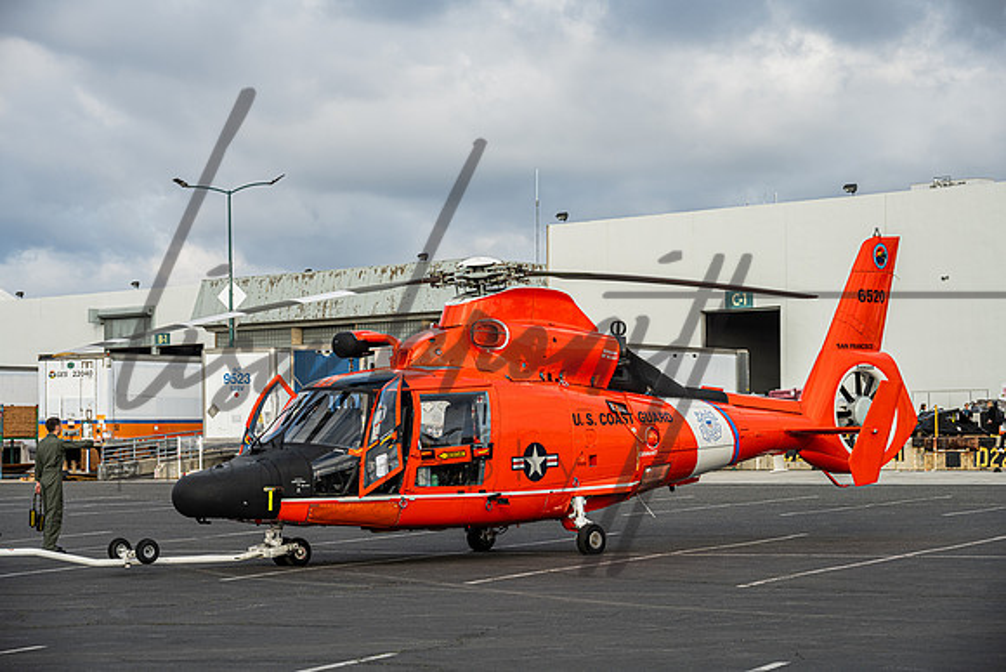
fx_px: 2543
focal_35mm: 91
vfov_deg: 15.0
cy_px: 336
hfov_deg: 22.4
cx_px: 503
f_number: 7.1
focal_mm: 91
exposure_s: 1/500
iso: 320
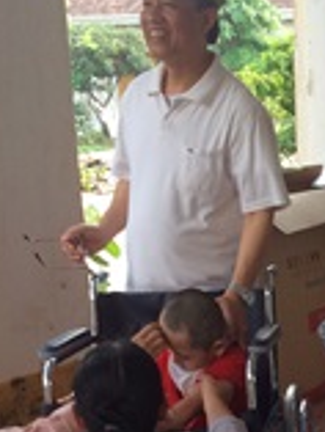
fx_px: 1175
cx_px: 289
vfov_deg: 20.6
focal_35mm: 94
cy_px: 343
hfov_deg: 15.6
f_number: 2.4
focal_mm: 3.3
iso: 32
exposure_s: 1/127
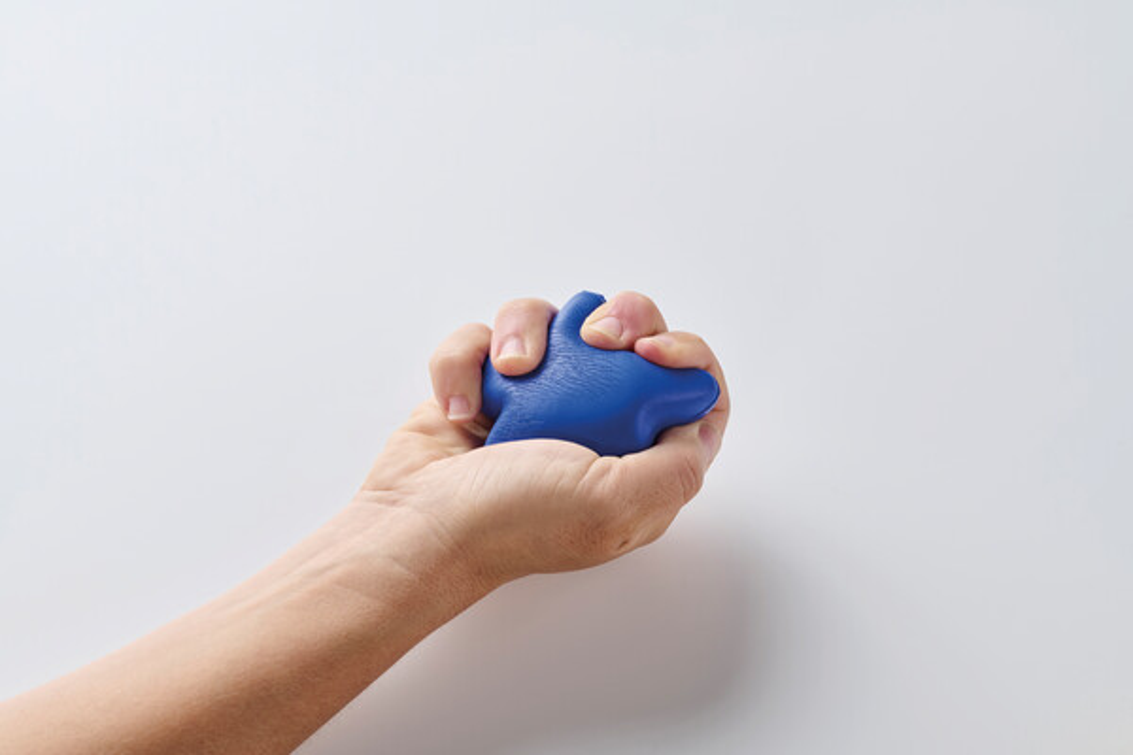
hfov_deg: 19.5
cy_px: 378
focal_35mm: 105
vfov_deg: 13.0
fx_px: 3304
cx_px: 566
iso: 100
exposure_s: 1/125
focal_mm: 105
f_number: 18
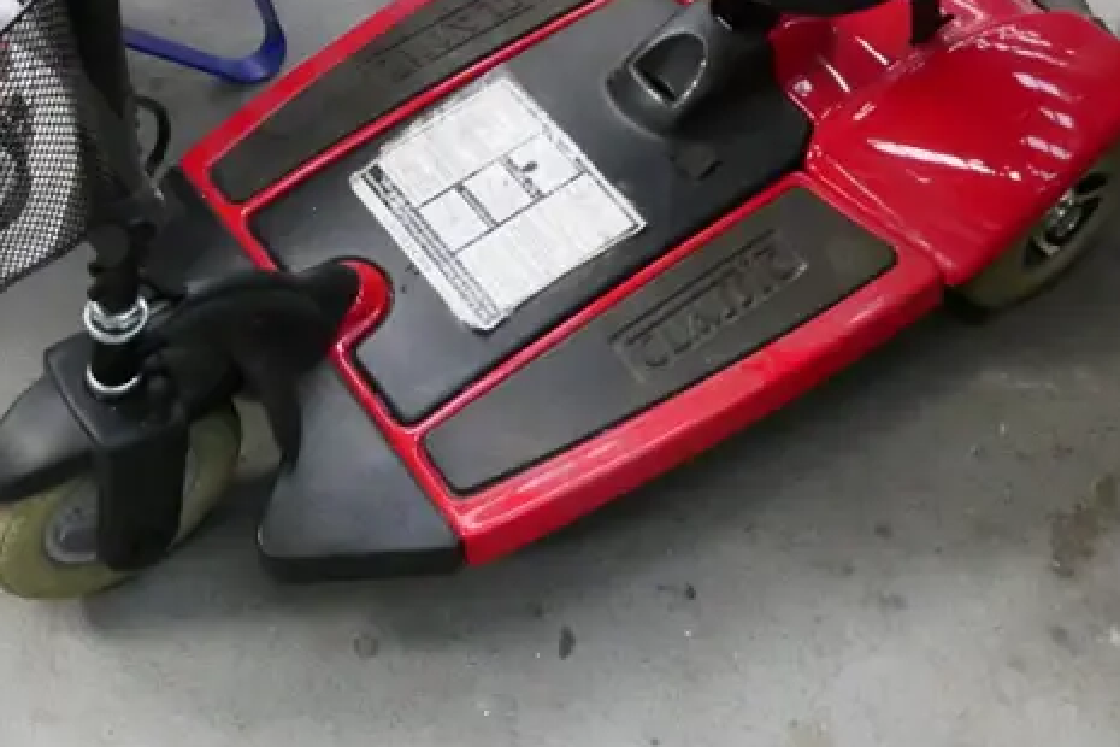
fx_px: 1711
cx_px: 568
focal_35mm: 55
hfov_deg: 36.2
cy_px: -159
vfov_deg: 22.6
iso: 6400
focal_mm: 12
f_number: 3.5
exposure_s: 1/400
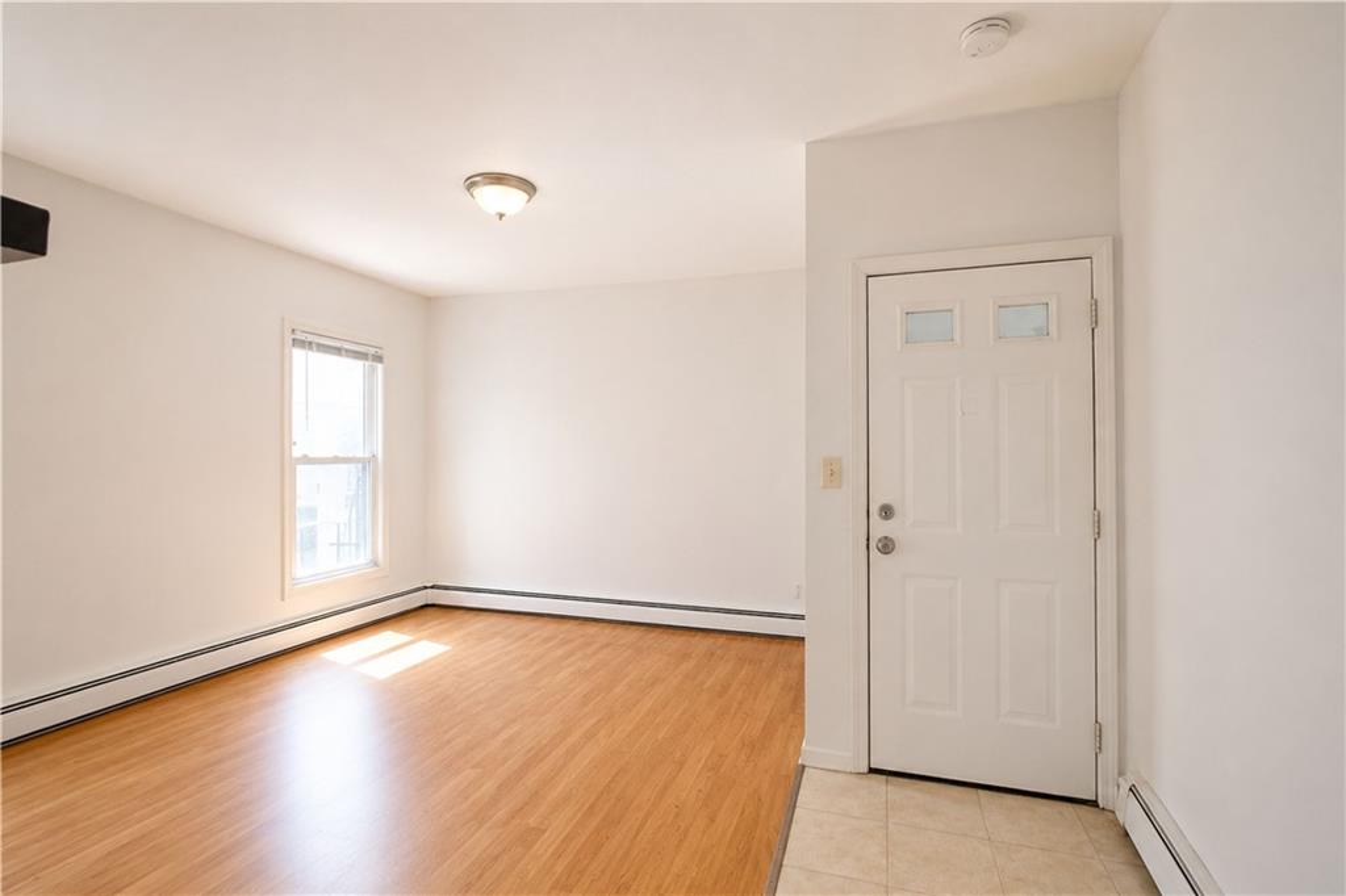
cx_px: 673
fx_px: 561
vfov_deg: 77.3
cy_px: 448
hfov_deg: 100.4
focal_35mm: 15
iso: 2000
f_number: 10
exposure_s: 1/50
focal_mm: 10
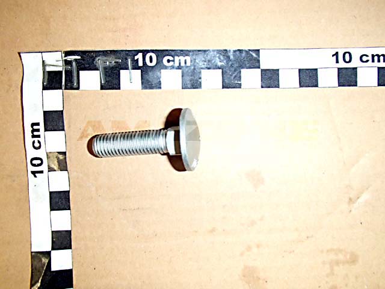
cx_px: 192
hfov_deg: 63.4
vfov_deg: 49.7
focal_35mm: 28
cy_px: 144
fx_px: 311
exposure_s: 1/500
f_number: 3.9
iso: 800
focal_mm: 5
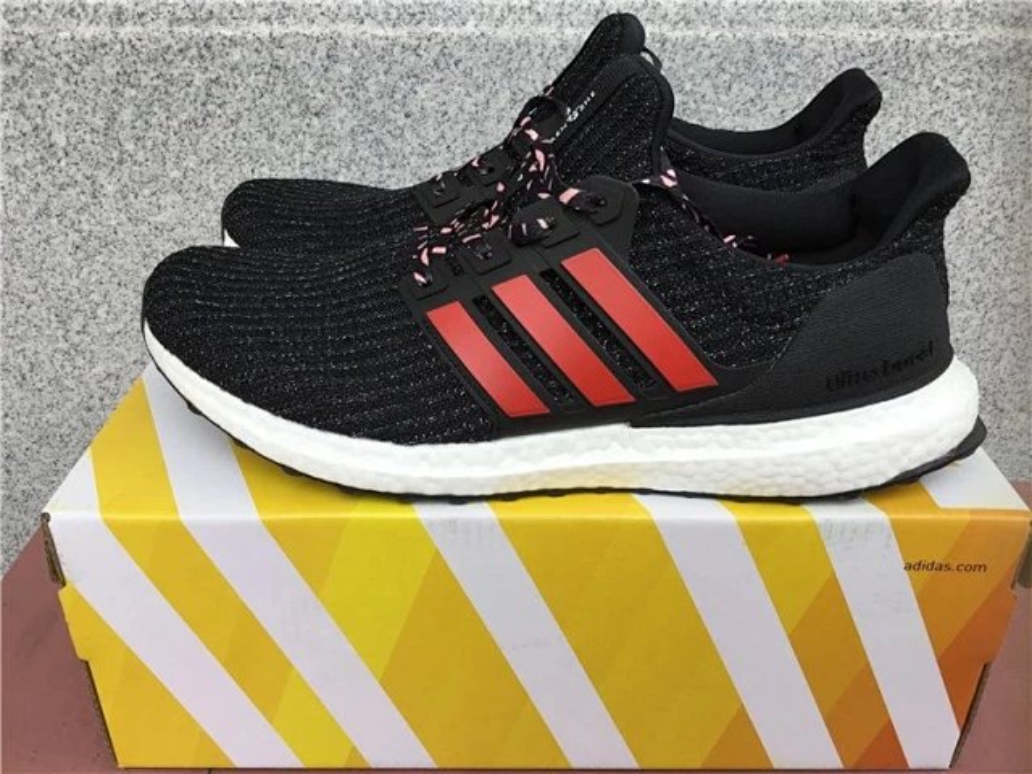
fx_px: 924
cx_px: 516
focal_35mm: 31
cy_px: 387
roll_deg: +0.1
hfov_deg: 58.4
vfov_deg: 45.4
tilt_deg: -28.0
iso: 25
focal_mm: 3.3
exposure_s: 1/113
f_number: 2.4
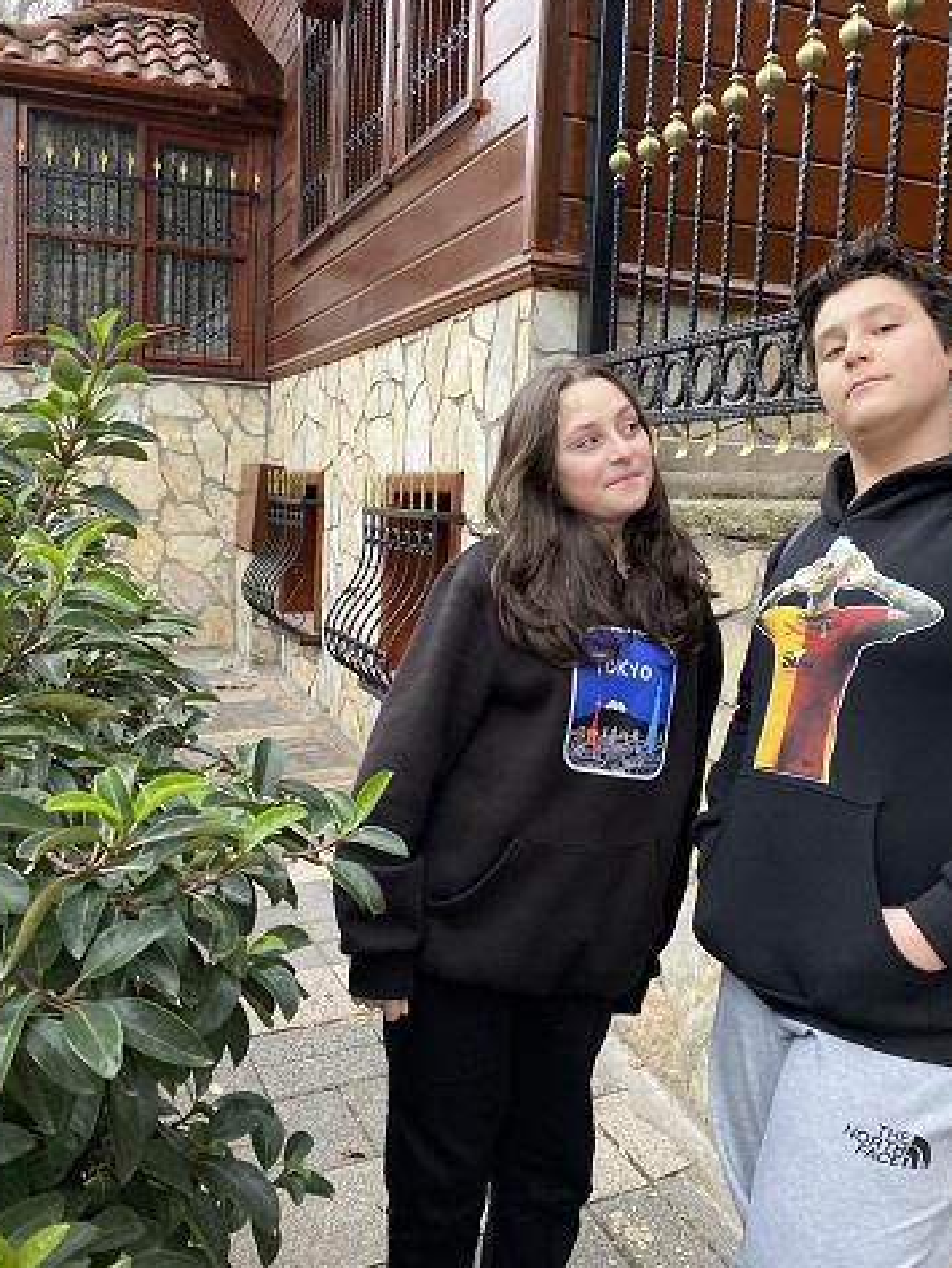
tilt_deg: -4.8
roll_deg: -2.6
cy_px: 614
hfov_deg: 42.8
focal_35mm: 33
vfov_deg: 55.3
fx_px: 1210
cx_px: 566
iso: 125
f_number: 1.8
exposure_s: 1/60
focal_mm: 4.25
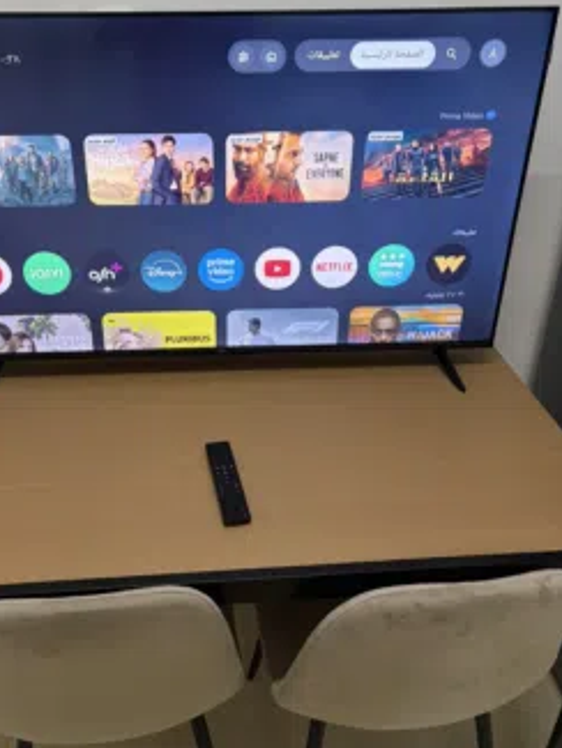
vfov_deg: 56.5
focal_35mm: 32
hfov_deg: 43.9
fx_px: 692
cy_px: 308
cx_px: 221
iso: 200
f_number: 1.6
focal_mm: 5.96
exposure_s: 1/50
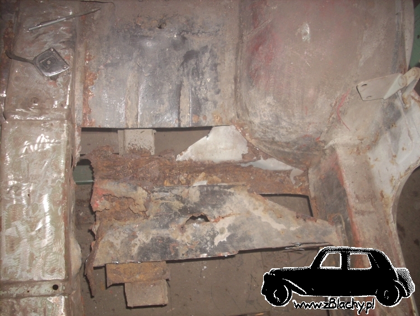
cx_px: 210
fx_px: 449
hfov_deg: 50.1
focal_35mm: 37
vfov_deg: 38.7
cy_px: 158
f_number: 2.8
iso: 100
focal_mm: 6.2
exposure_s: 1/60
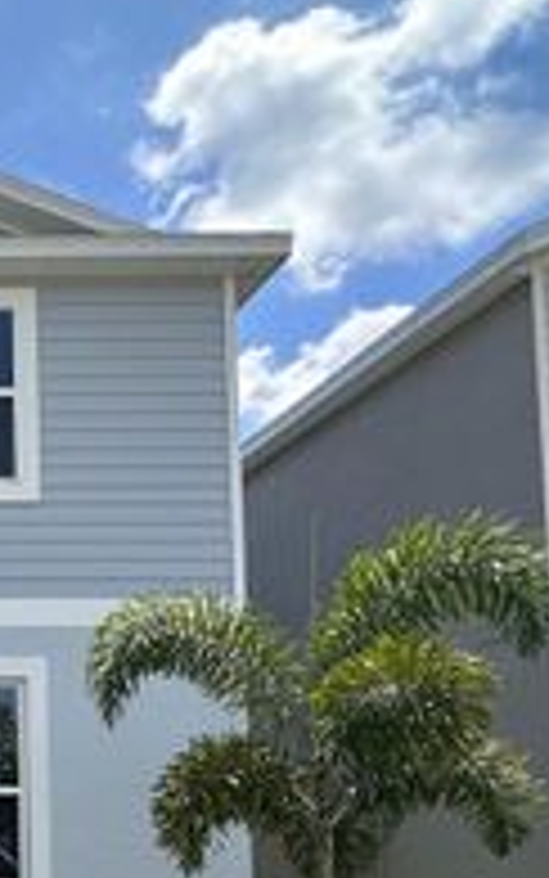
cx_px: -292
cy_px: 772
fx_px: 909
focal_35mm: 38
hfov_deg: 25.0
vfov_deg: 47.0
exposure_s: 1/1553
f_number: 2.2
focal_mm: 2.22
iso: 50
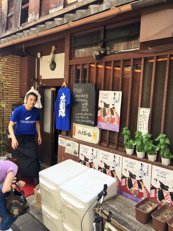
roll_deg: -4.1
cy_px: 116
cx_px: 86
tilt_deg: -1.1
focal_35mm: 29
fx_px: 193
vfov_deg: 61.7
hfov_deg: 48.2
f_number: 2.2
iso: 25
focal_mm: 4.15
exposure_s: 1/223
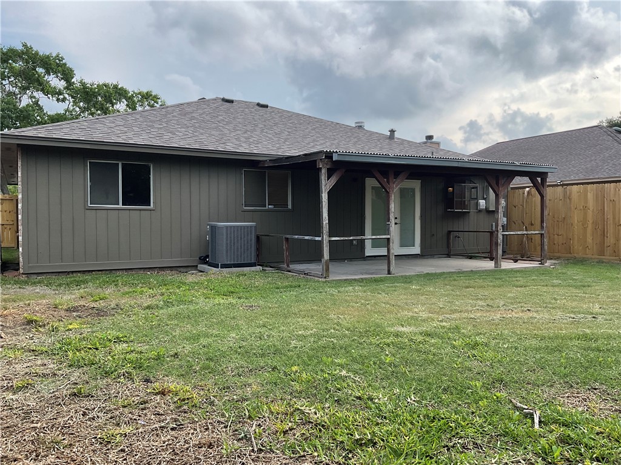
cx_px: 310
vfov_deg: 48.2
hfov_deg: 61.7
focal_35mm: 29
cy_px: 232
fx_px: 520
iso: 16
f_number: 1.8
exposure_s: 1/842
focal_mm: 3
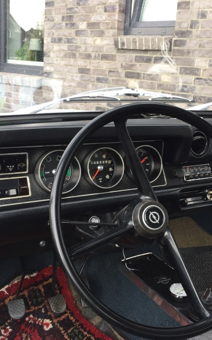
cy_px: 173
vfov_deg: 47.2
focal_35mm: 42
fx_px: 388
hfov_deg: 30.2
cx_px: 146
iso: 50
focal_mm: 4.15
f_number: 2.2
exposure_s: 1/100
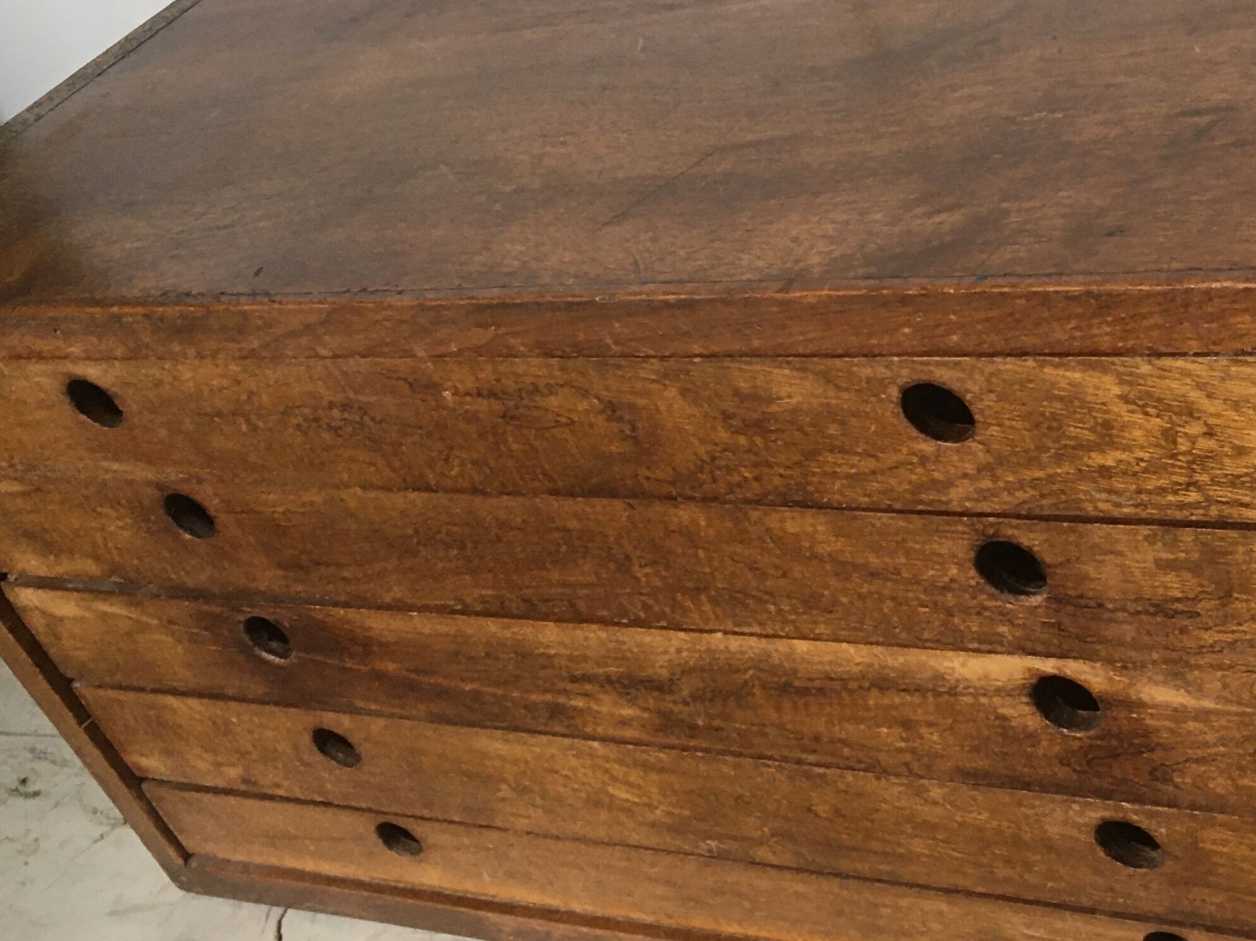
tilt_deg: -28.9
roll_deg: +20.1
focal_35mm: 59
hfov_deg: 31.8
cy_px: 359
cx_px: 1018
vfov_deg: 24.7
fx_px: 2140
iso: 125
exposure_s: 1/33
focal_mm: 4.15
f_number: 2.2
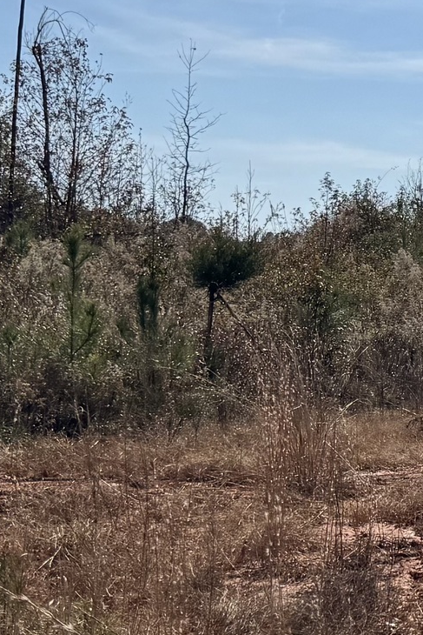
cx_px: 742
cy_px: 141
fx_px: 1850
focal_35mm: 105
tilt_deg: +3.3
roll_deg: -0.2
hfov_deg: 12.1
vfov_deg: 19.3
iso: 80
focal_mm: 6.76
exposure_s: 1/12346
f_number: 1.78
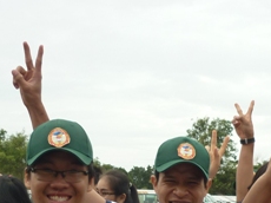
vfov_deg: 15.5
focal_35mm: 92
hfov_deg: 21.2
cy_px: 234
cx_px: 192
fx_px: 719
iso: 80
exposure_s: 1/320
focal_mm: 5.5
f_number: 2.8
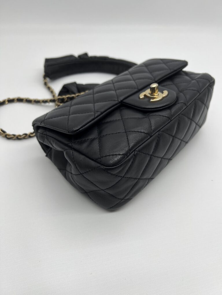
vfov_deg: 67.3
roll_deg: -5.6
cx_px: 111
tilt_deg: -43.3
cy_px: 148
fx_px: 222
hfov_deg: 53.1
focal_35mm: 26
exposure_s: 1/220
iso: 40
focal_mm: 5.7
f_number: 1.5
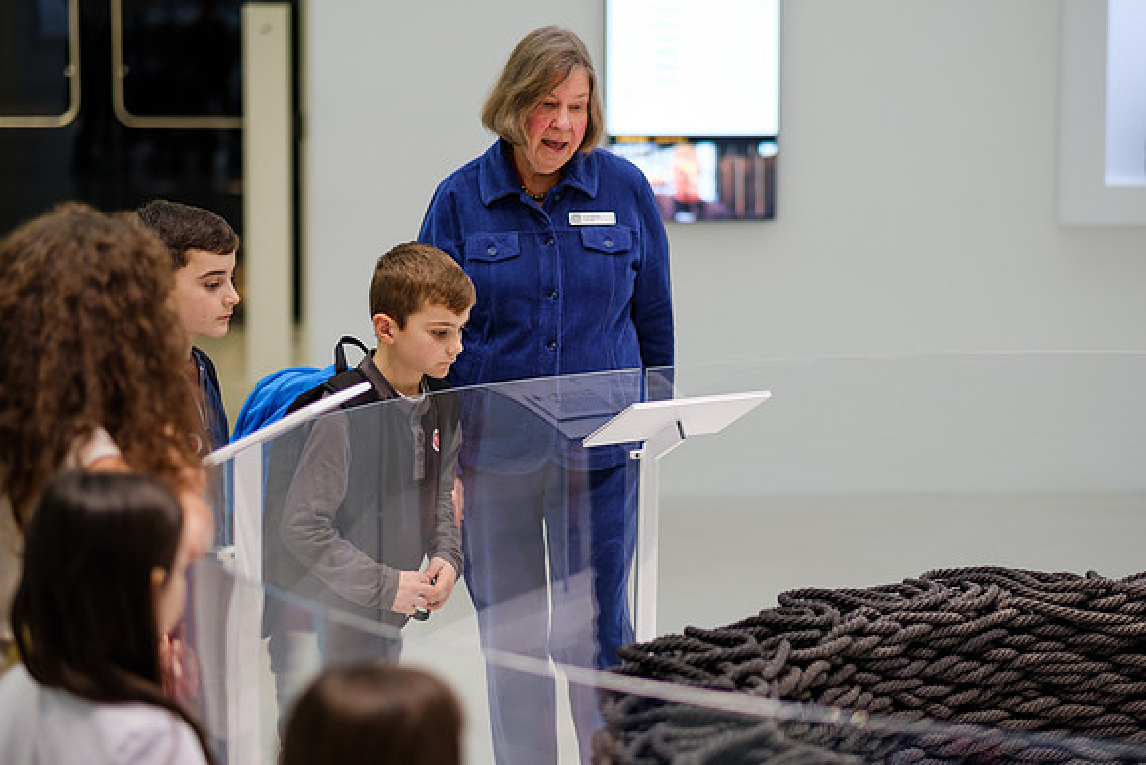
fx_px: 2774
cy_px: 392
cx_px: 590
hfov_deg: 23.3
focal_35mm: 87
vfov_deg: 15.7
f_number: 1.4
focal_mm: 56
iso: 200
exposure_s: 1/90
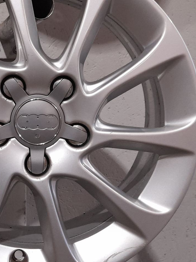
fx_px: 408
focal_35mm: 54
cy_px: 110
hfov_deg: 26.6
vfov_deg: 35.5
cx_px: 42
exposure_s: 1/50
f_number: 2
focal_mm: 4.6
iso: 200
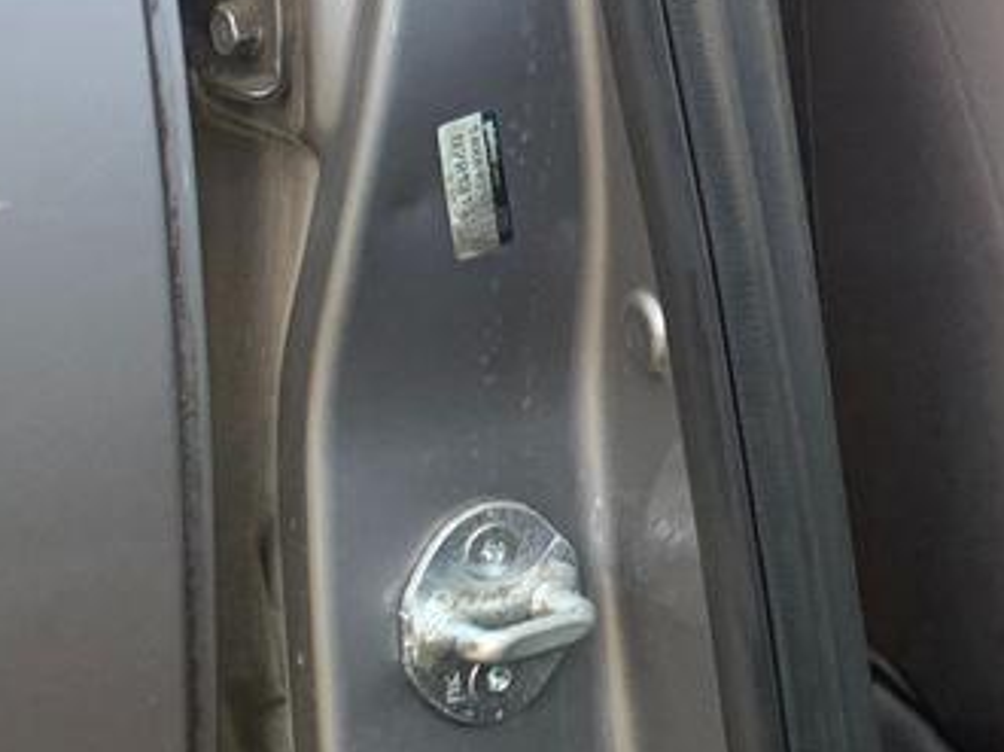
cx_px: 1670
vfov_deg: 13.9
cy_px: -311
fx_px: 2927
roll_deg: -1.2
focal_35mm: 101
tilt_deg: -8.1
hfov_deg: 16.9
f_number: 1.8
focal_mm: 4.25
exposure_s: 1/233
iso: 25
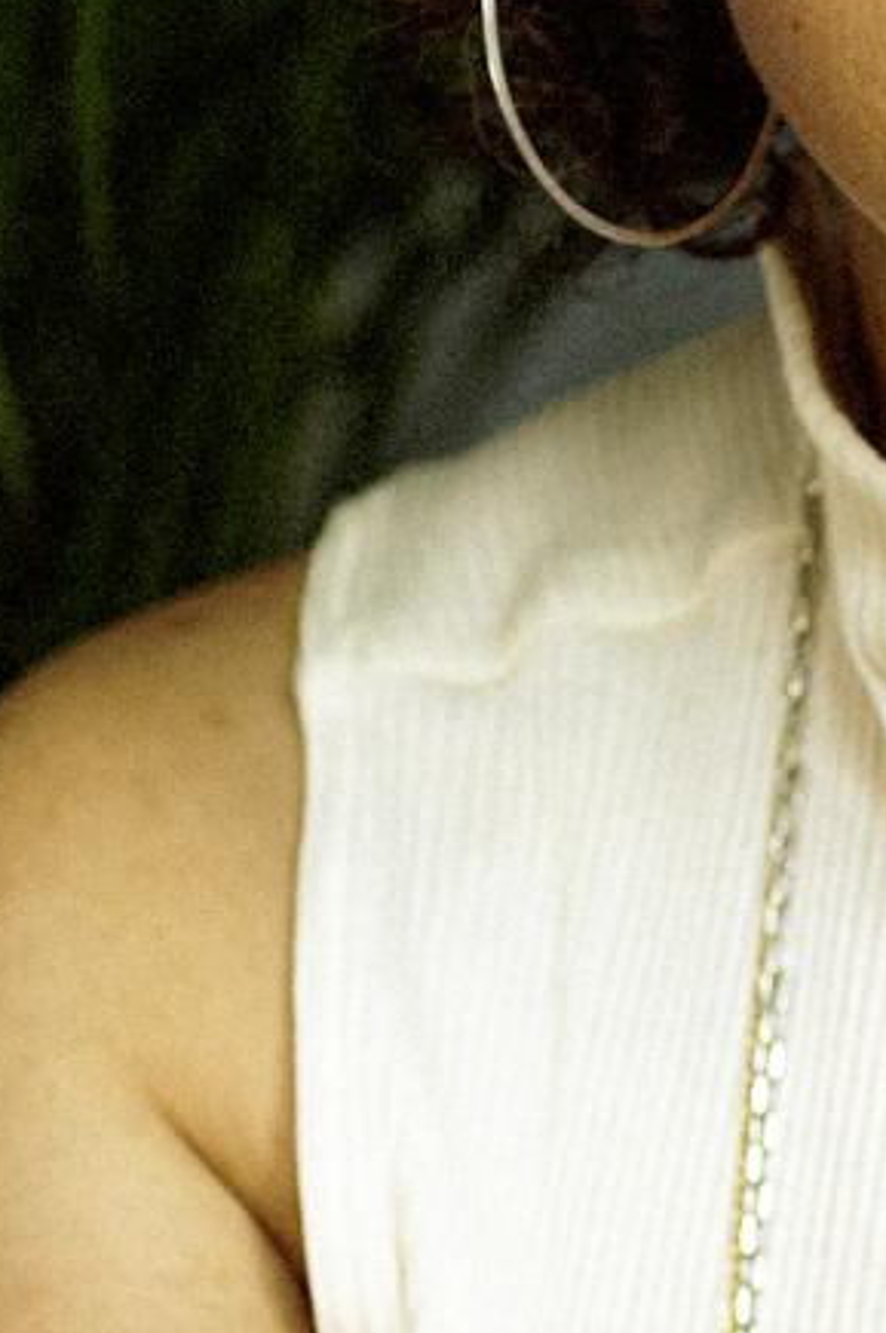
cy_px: 752
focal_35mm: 321
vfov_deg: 6.4
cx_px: 1254
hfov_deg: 4.3
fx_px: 11878
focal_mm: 58
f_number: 2.8
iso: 320
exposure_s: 1/125
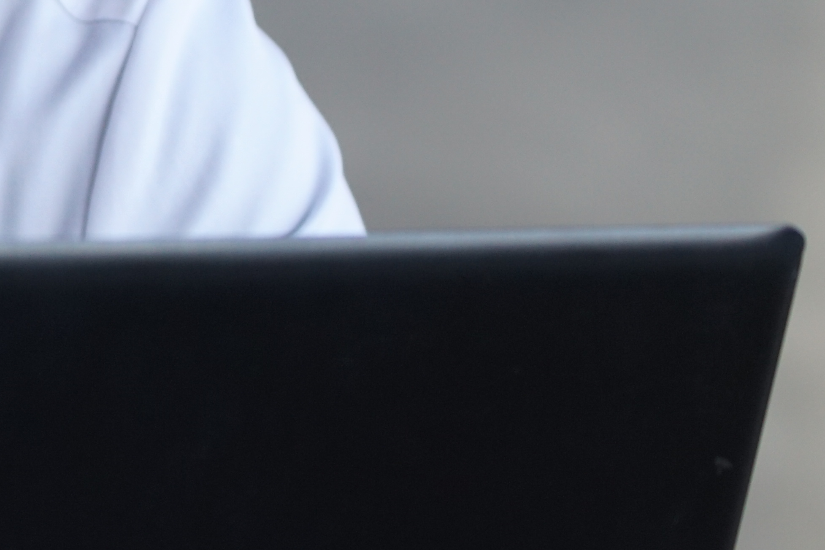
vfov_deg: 2.1
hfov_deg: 3.1
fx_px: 15287
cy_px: -4
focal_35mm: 667
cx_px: -694
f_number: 4.5
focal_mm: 164
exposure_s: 1/160
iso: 800
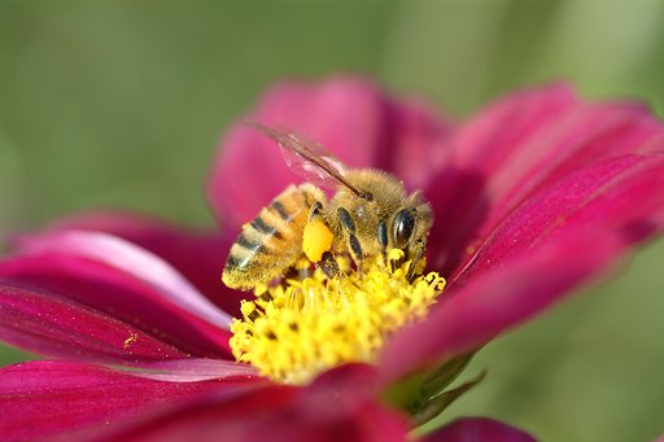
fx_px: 2461
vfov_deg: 10.3
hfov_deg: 15.4
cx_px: 332
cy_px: 221
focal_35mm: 134
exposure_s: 1/750
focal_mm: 89
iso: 400
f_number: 6.7
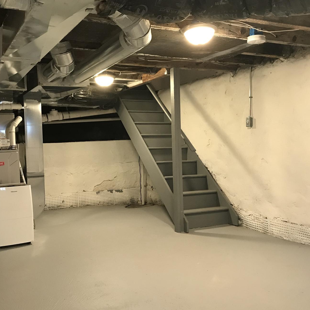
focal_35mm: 39
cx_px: 161
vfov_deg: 42.8
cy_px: 162
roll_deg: +1.4
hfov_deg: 42.8
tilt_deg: -2.0
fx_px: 395
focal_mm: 3.99
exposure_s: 1/15
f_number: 1.8
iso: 50
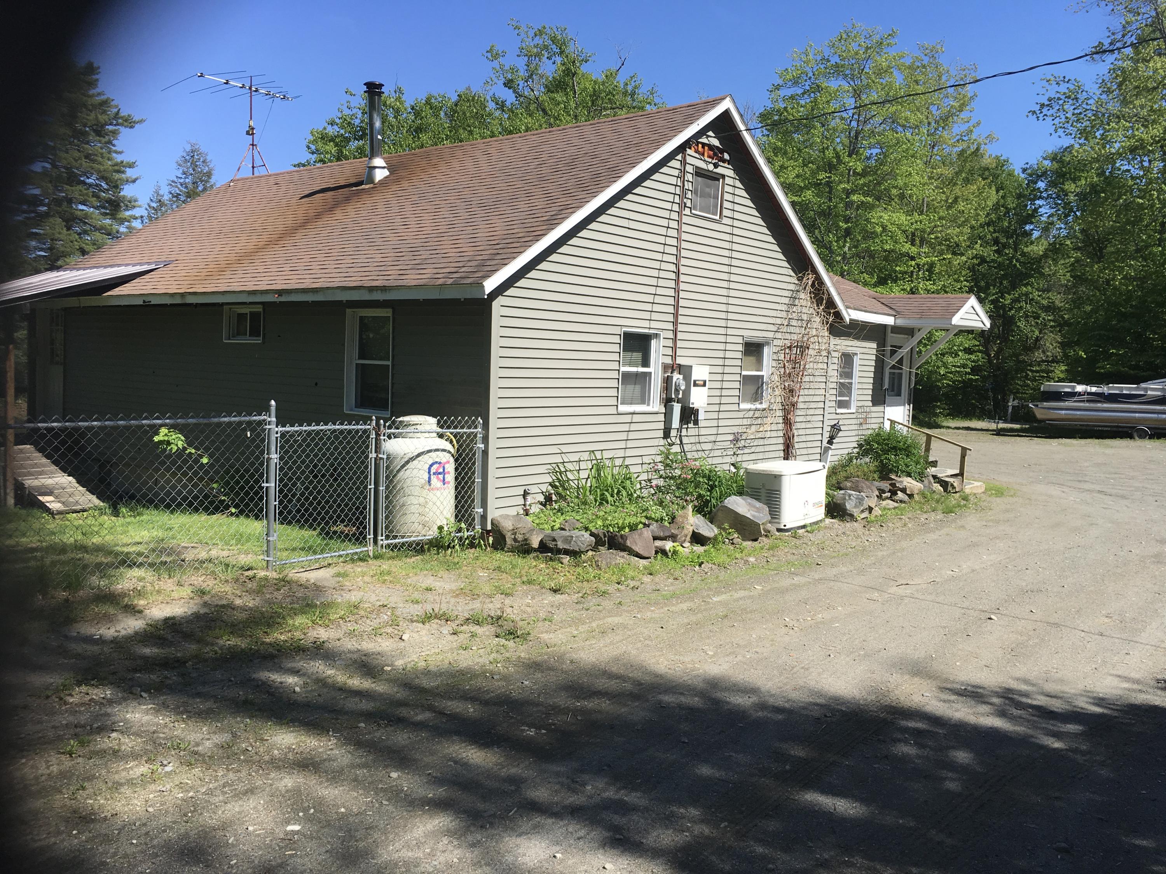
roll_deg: -1.2
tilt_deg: -5.2
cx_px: 583
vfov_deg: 48.2
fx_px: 977
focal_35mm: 29
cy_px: 437
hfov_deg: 61.7
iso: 25
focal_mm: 4.15
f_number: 2.2
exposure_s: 1/1374
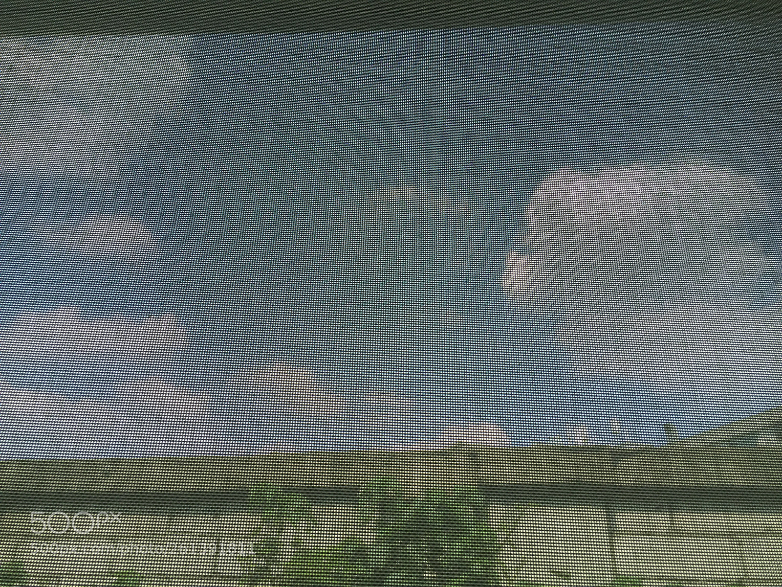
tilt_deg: +27.1
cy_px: 294
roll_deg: -3.0
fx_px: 655
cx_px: 391
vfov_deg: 48.2
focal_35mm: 29
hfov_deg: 61.7
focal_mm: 4.15
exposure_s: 1/260
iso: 32
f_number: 2.2
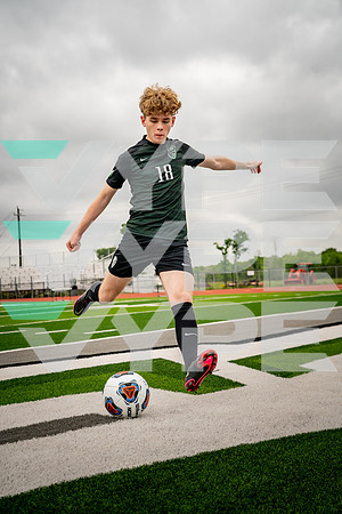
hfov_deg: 26.5
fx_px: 727
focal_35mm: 51
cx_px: 171
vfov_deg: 38.9
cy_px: 257
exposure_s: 1/2500
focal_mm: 51
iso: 500
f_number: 4.5
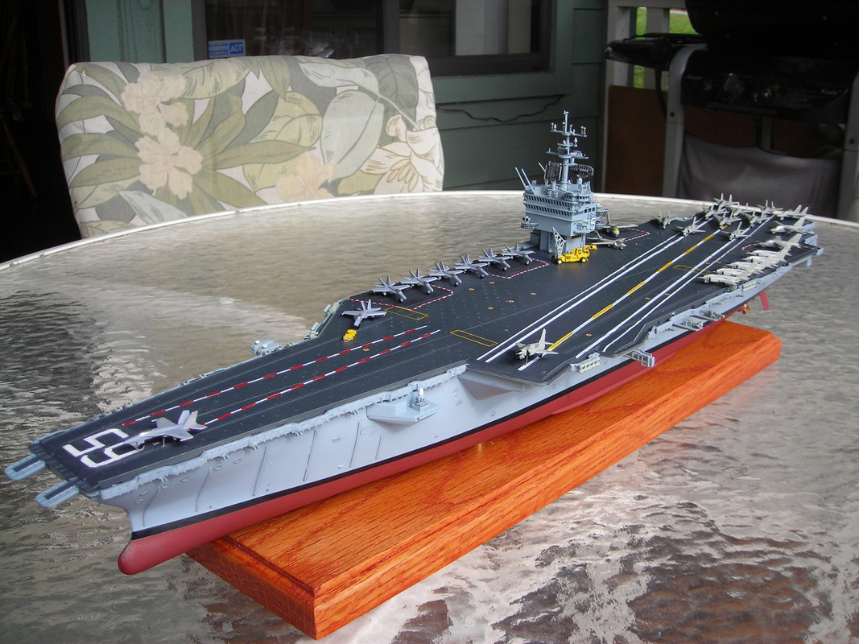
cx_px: 430
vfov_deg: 37.7
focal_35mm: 38
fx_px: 943
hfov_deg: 49.0
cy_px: 322
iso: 50
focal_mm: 6.3
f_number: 3.2
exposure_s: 1/193
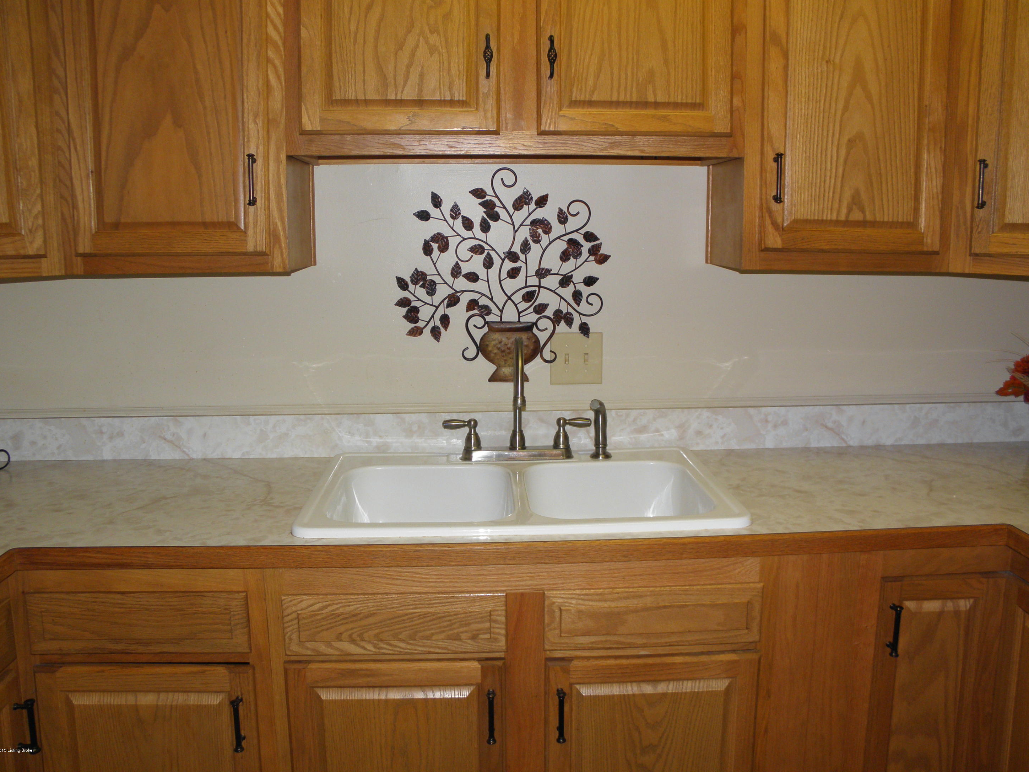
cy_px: 375
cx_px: 524
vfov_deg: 48.2
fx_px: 862
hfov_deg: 61.7
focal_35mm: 29
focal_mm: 5
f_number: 3.5
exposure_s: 1/30
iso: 100
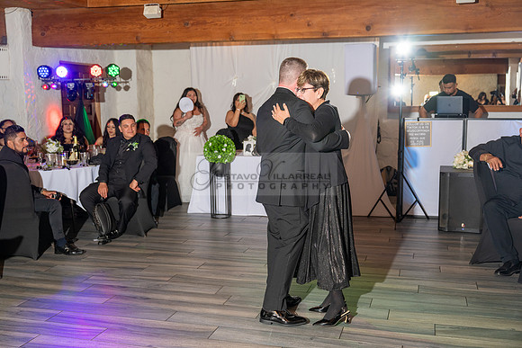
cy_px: 174
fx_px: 580
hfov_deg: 48.4
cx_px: 261
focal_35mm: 40
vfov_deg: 33.4
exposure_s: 1/200
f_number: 3.5
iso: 500
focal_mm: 40
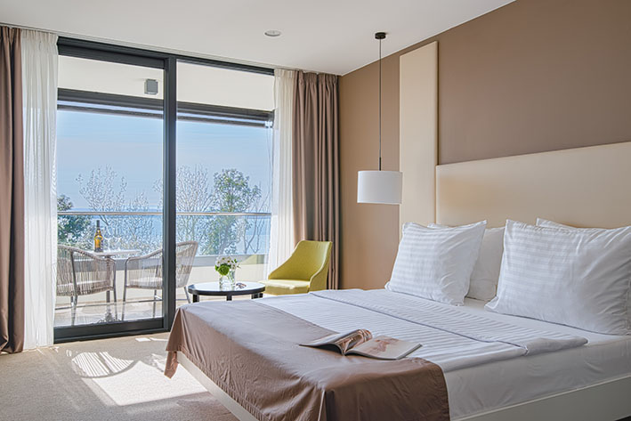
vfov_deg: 43.6
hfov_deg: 61.9
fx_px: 526
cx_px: 316
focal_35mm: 30
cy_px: 210
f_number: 8
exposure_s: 1/400
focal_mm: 30
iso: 64
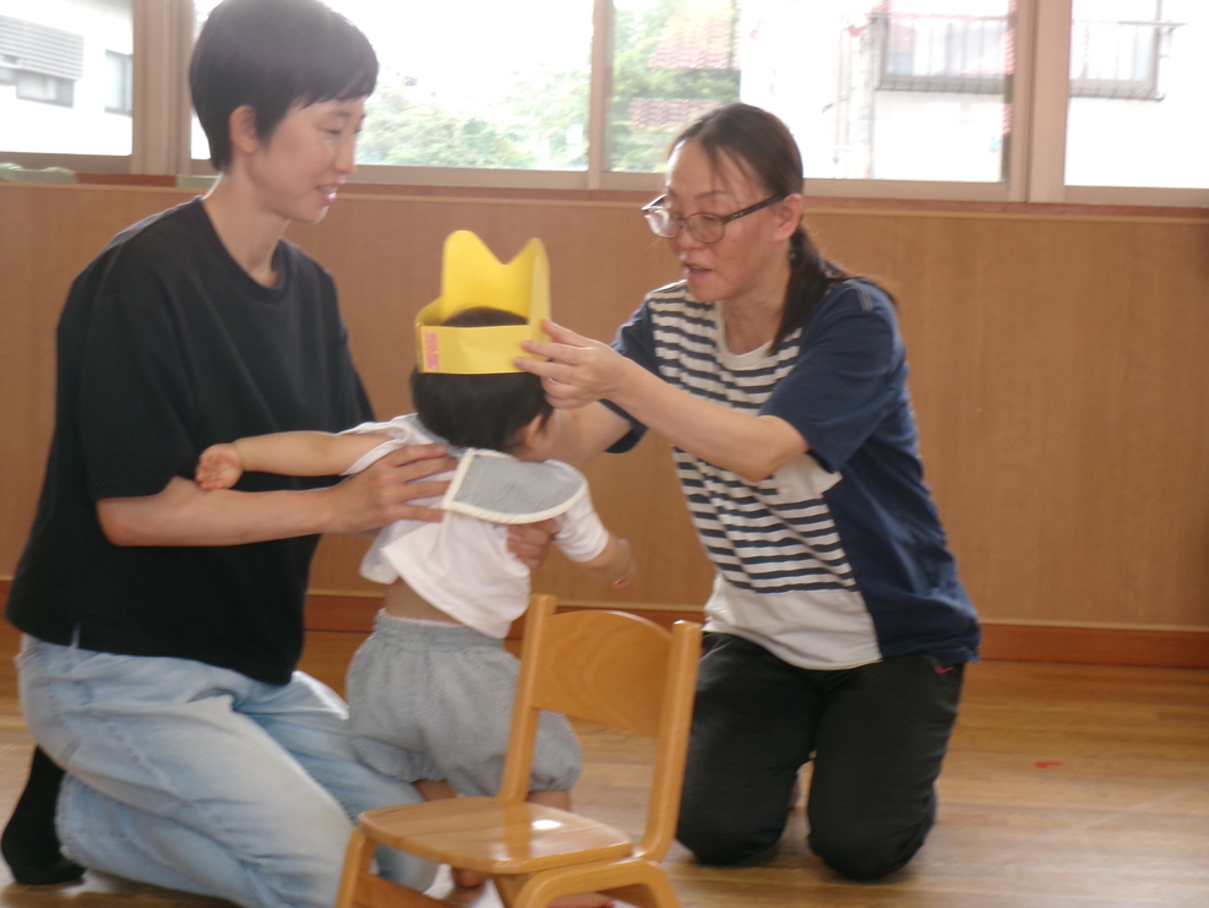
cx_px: 600
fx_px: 2760
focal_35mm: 79
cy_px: 451
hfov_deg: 24.7
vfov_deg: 18.7
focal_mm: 14
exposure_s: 1/34
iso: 164
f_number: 5.4
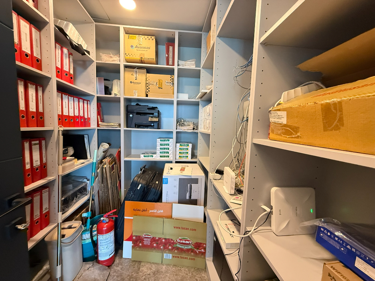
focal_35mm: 14
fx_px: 152
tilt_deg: -4.6
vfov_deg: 85.7
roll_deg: -1.8
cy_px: 140
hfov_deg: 102.1
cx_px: 188
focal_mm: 2.22
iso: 500
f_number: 2.2
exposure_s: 1/50
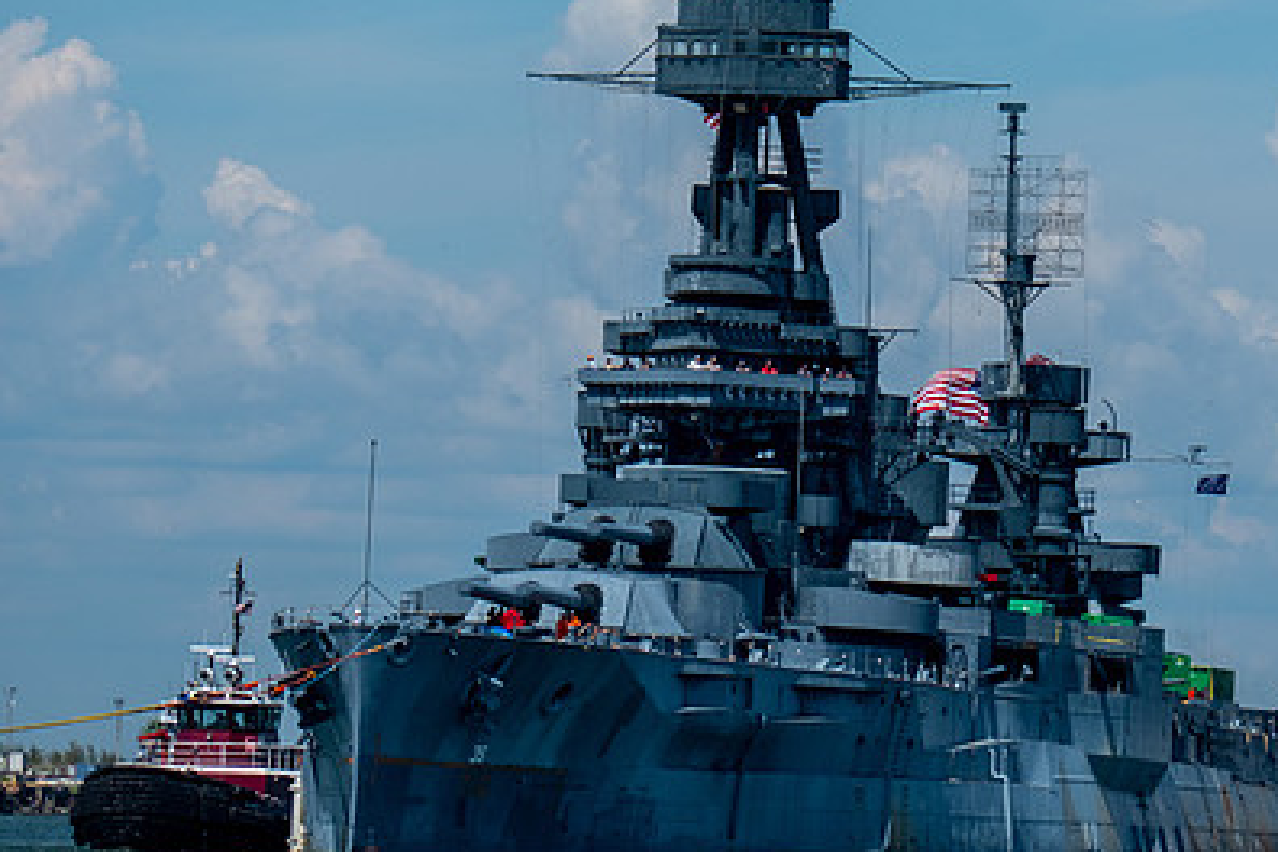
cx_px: 833
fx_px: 15583
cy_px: 273
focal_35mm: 439
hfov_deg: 4.7
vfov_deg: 3.1
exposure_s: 1/1600
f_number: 6.4
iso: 200
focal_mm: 200
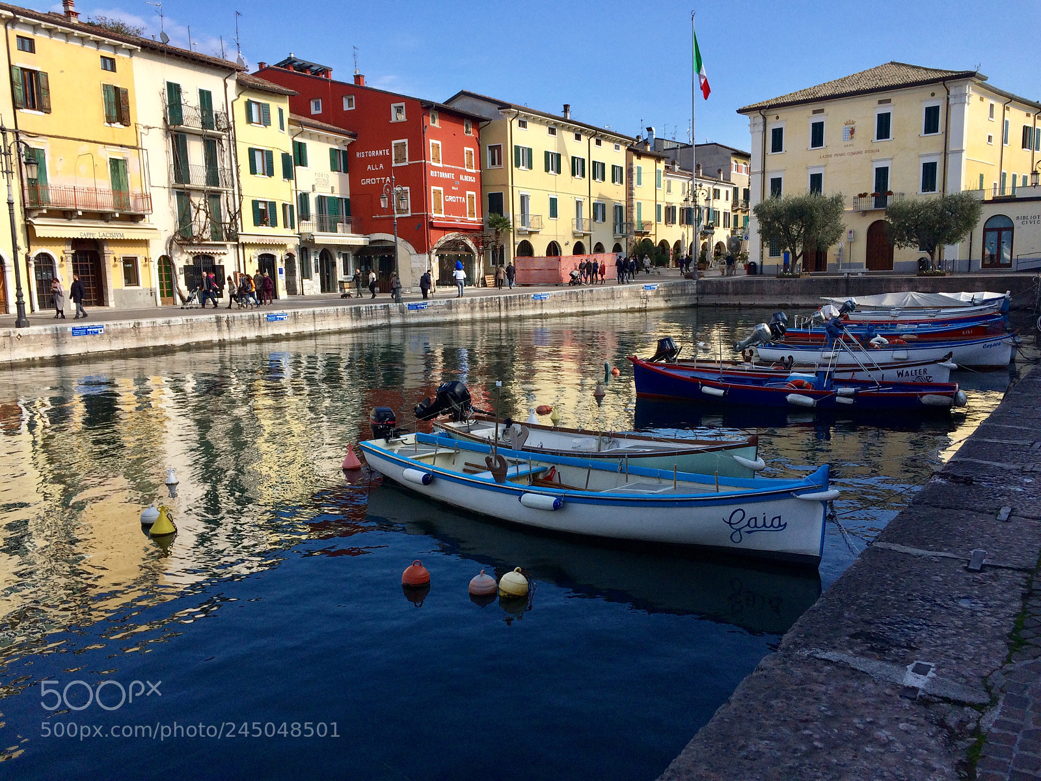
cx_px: 520
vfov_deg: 48.2
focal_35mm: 29
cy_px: 390
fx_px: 872
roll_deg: +1.0
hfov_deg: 61.7
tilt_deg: -11.9
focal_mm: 4.15
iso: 32
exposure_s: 1/1786
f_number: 2.2
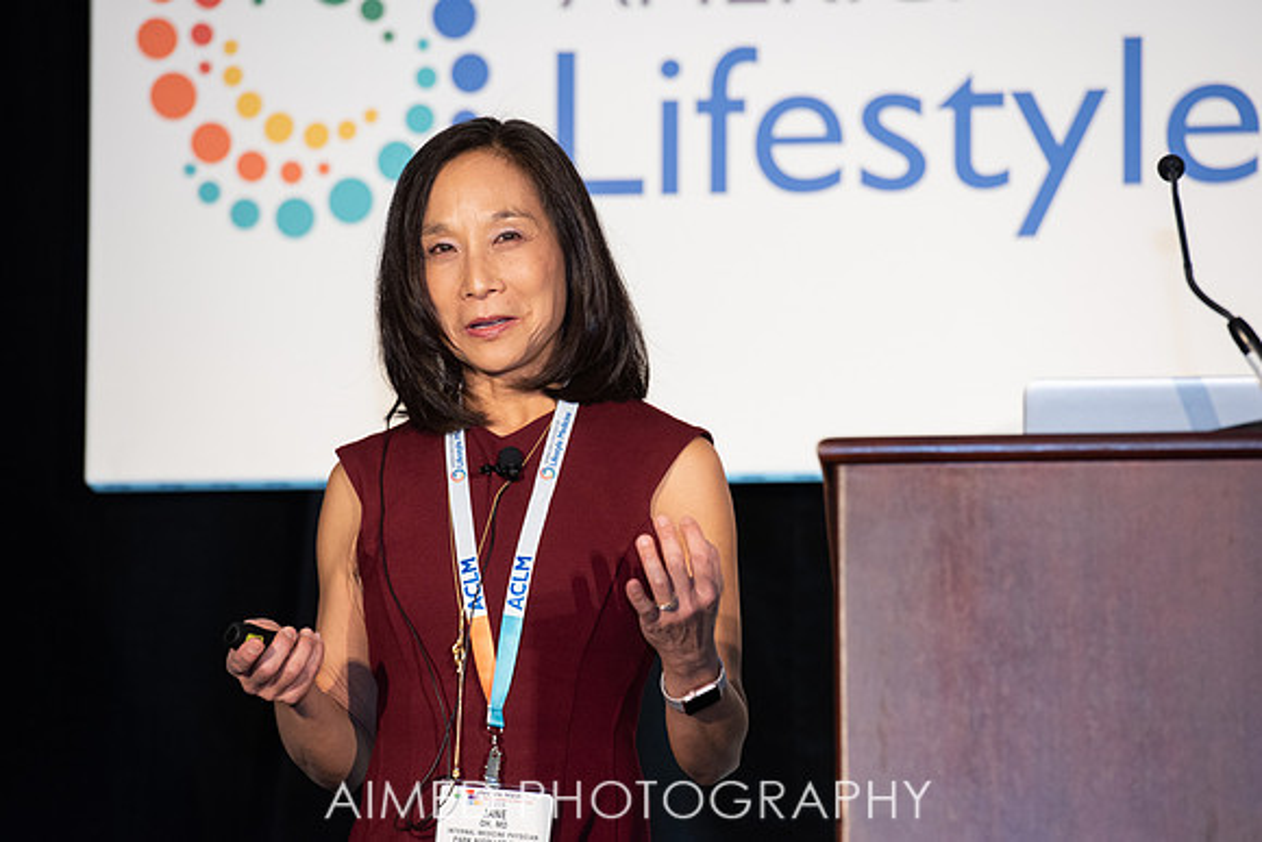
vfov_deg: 6.4
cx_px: 652
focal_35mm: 215
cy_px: 422
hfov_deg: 9.6
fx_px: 7535
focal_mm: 200
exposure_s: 1/200
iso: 1250
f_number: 4.5
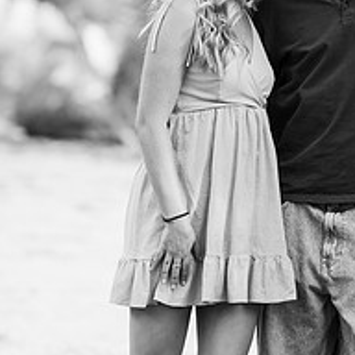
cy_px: 77
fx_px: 4119
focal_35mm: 355
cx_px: 296
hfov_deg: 4.9
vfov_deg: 4.9
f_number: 3.2
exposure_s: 1/160
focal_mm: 138
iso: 200
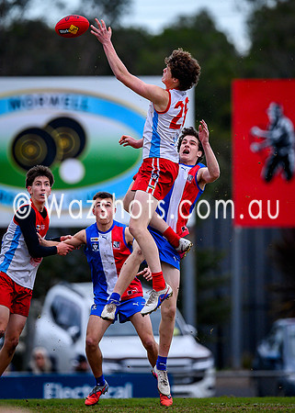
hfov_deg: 1.6
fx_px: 10793
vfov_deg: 2.2
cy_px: 154
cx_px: 148
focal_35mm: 919
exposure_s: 1/1600
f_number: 4
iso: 500
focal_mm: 500
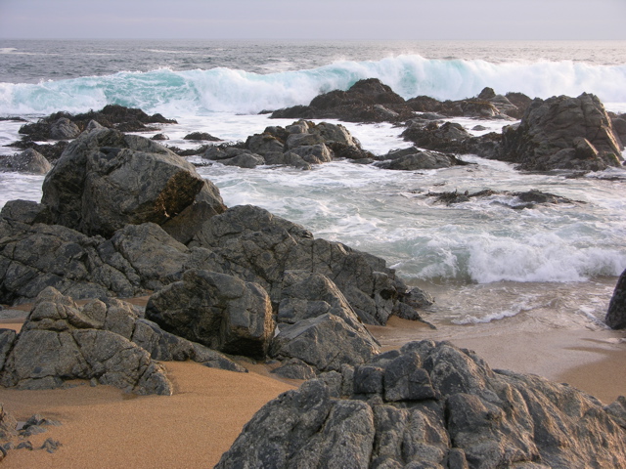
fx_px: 1194
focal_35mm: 66
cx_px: 313
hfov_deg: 29.4
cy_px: 234
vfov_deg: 22.3
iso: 50
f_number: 3.6
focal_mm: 16.8
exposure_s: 1/103
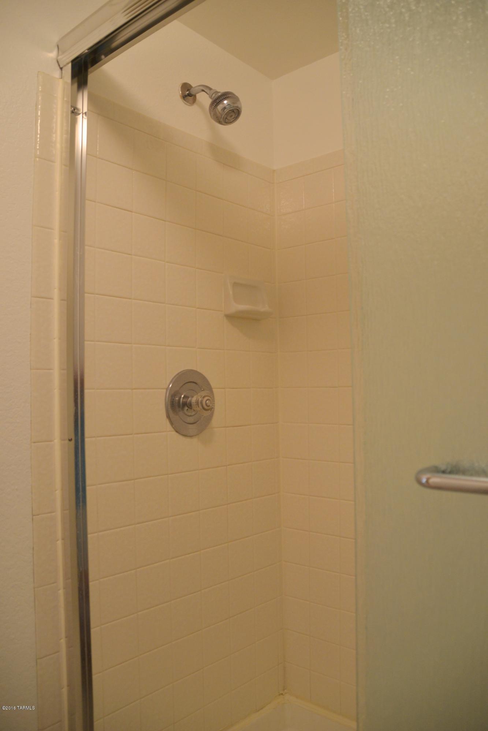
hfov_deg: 47.9
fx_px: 549
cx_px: 244
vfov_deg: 67.4
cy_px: 366
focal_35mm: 27
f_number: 4
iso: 400
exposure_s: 1/60
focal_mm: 18
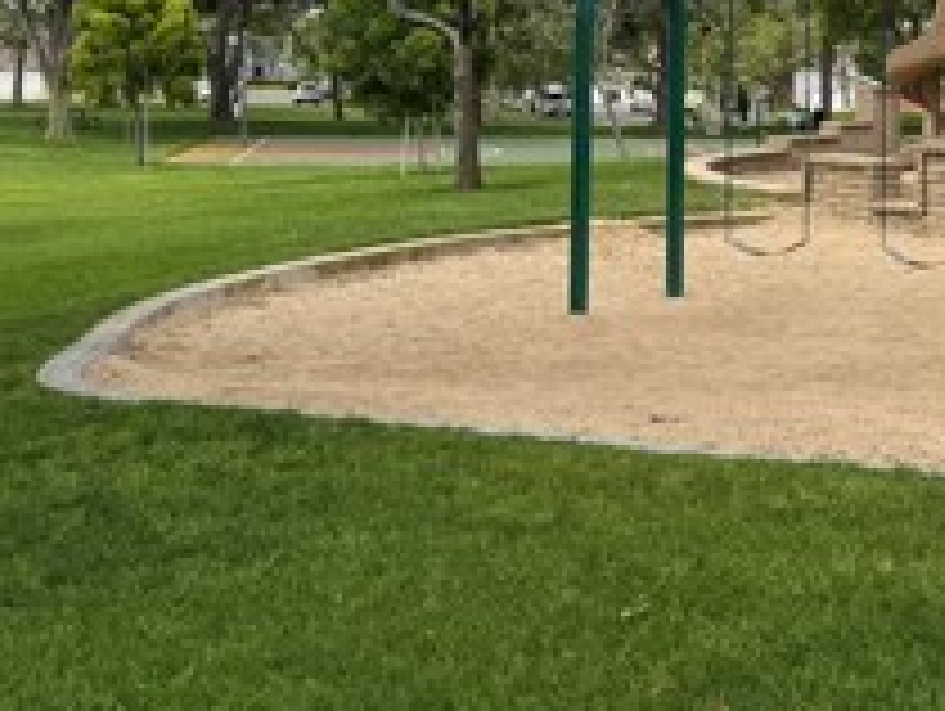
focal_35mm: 73
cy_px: -22
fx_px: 1995
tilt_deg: +3.0
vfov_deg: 19.5
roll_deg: -0.7
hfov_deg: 25.8
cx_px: 855
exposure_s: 1/5714
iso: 80
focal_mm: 6.76
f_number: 1.78
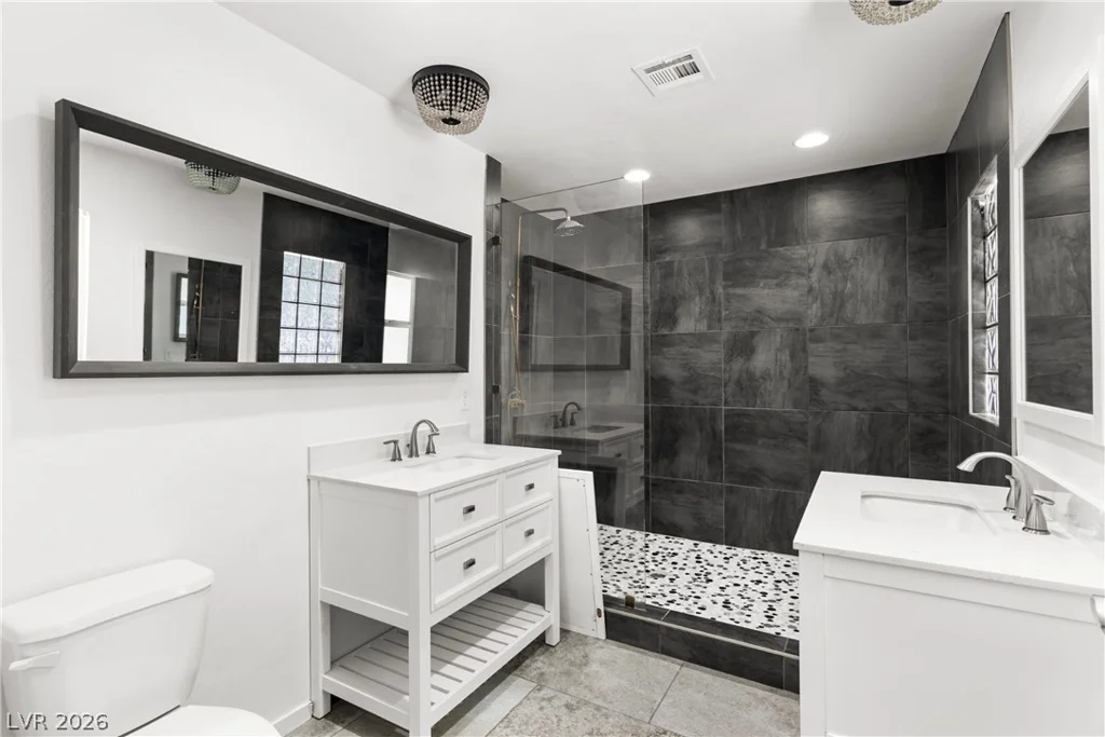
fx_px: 522
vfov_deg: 70.5
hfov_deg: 93.3
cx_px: 552
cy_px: 368
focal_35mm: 17
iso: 500
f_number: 8
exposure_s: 1/5
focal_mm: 17
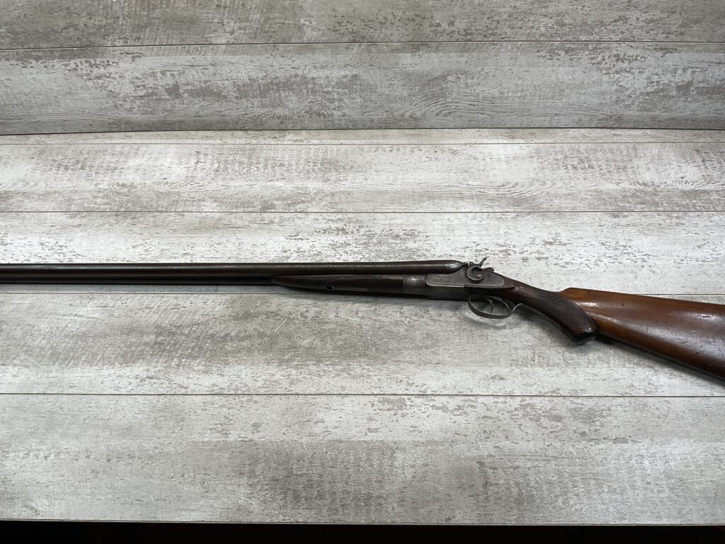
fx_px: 607
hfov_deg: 61.7
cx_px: 362
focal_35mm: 29
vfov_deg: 48.2
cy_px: 272
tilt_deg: -54.3
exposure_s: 1/161
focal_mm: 3
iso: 16
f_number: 1.8
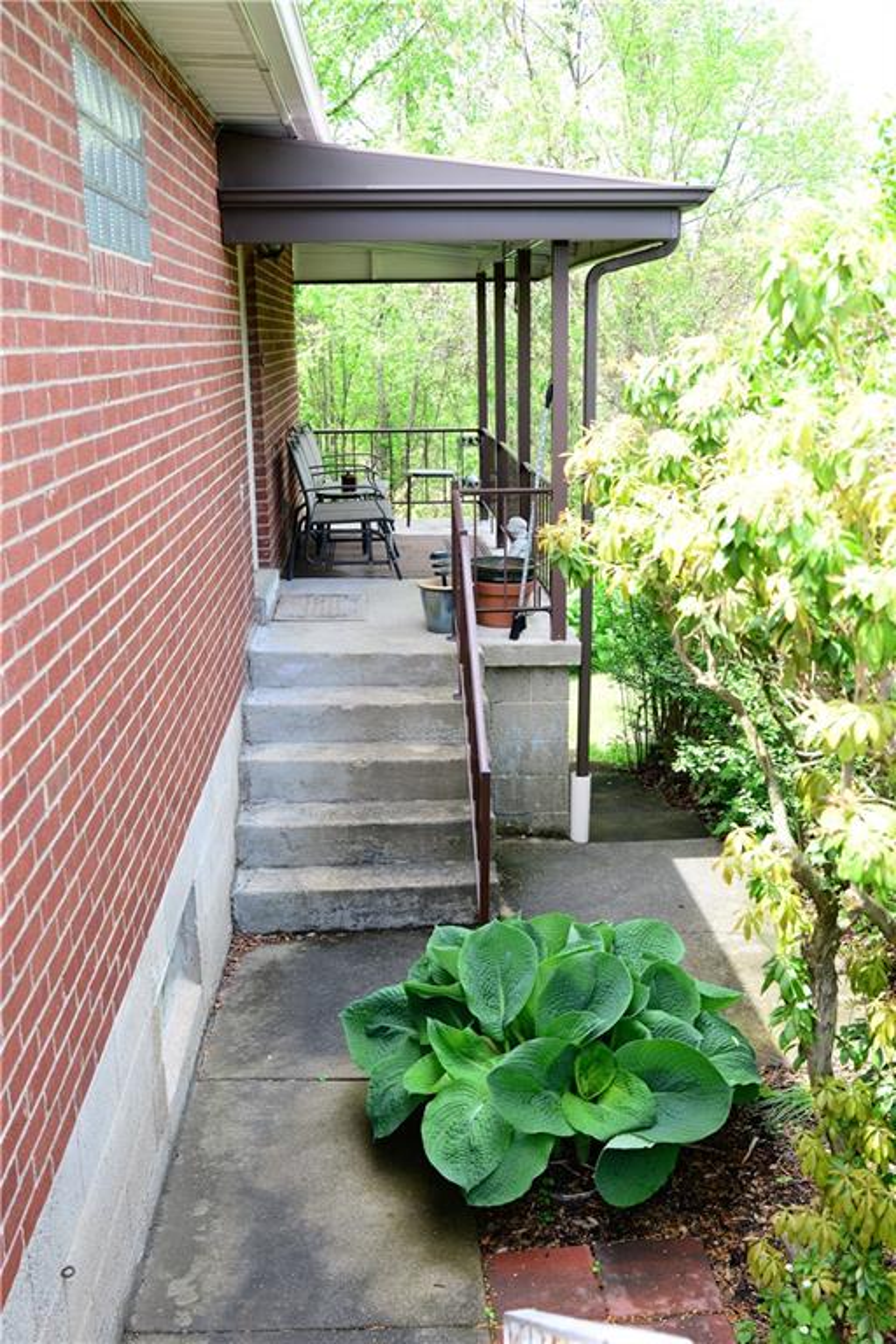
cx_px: 448
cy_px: 672
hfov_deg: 36.9
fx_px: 1344
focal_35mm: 36
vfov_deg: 53.1
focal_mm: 36
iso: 250
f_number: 6.3
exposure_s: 1/160
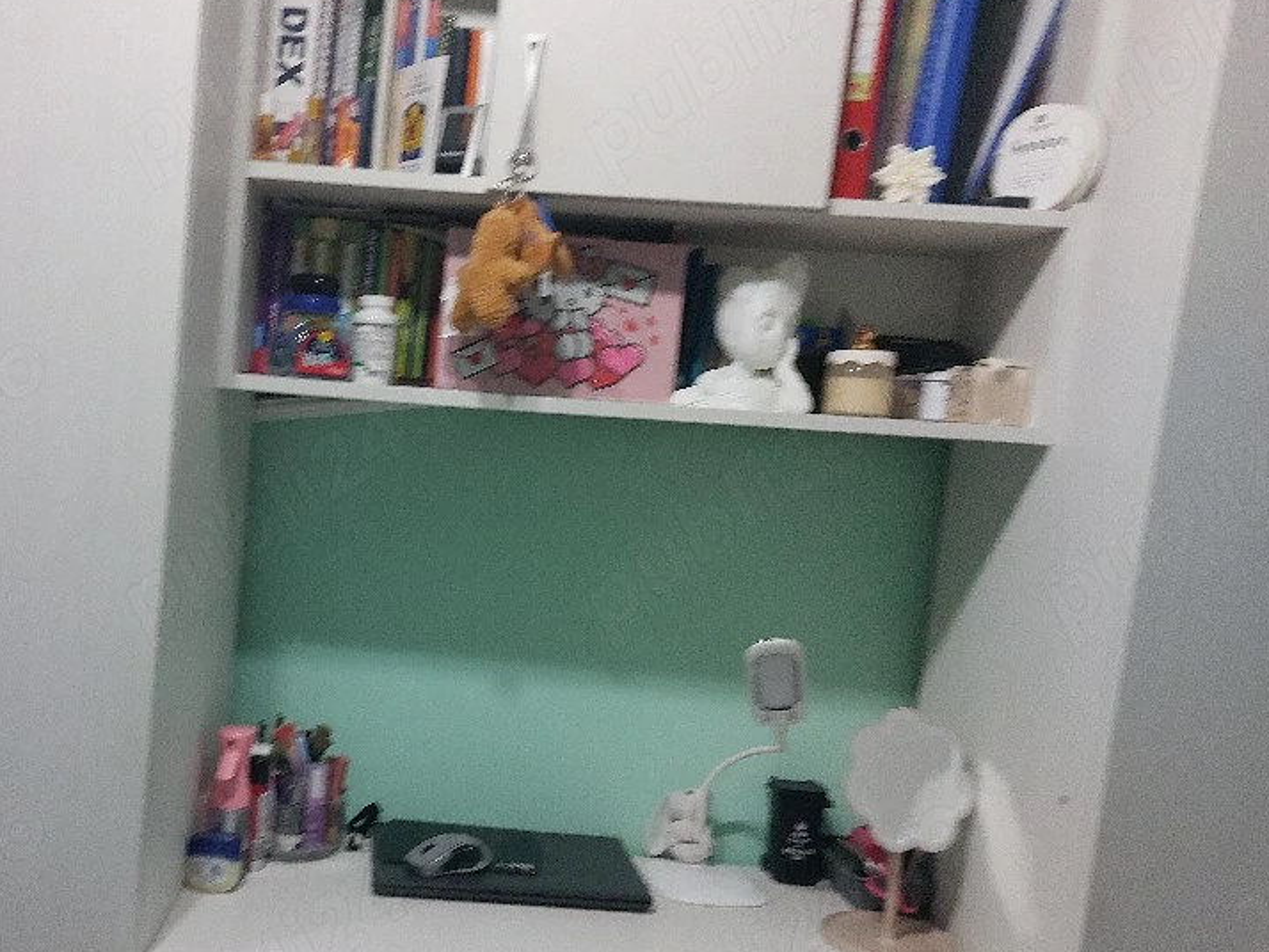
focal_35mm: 35
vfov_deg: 40.7
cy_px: 499
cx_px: 432
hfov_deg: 51.7
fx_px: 1284
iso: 160
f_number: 1.8
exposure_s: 1/50
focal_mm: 5.23
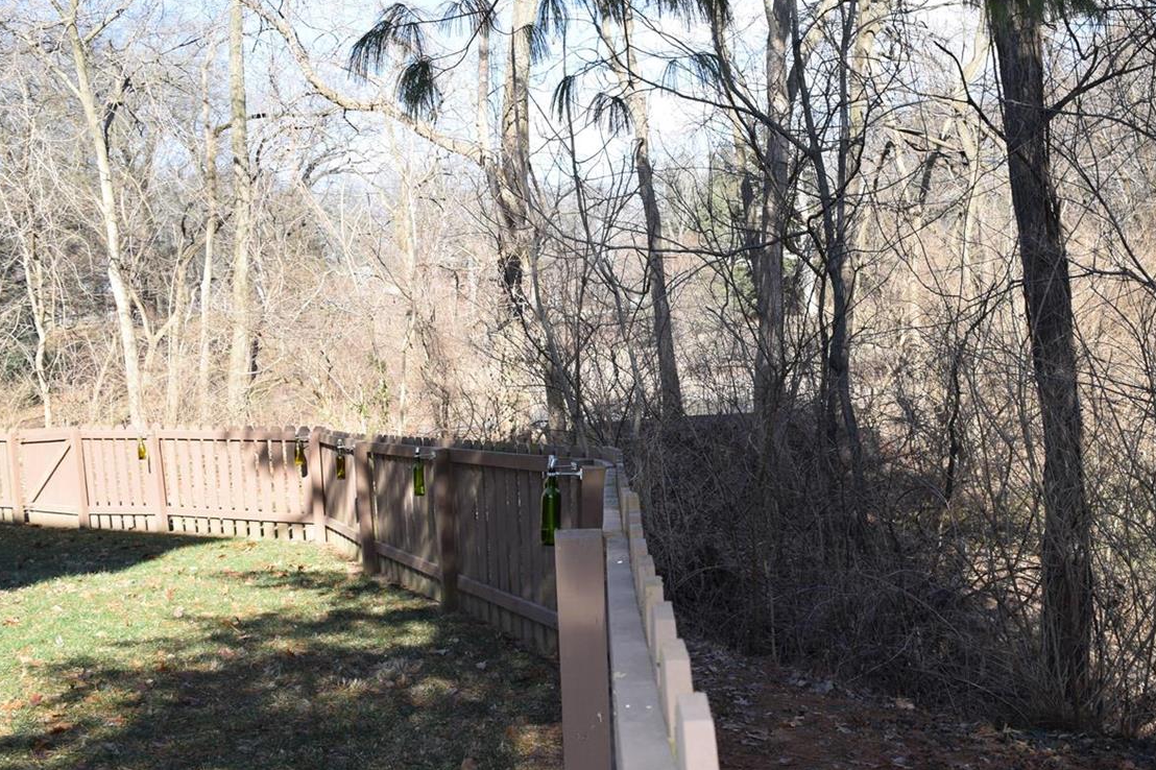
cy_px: 427
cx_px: 646
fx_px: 1252
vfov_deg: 34.2
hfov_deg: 49.5
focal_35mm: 39
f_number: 5.6
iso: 100
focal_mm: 18
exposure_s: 1/160
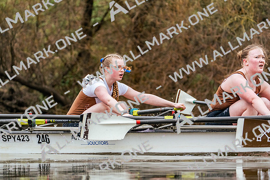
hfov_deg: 7.4
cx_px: 135
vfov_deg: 5.0
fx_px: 2078
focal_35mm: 277
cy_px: 90
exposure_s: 1/2000
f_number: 6.3
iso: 4000
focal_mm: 277
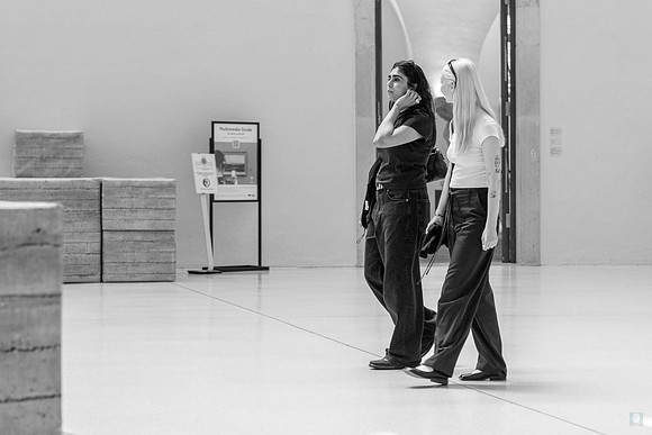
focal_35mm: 87
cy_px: 235
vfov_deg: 15.6
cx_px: 352
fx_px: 1583
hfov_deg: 23.3
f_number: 4.5
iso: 1600
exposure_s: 1/160
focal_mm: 70
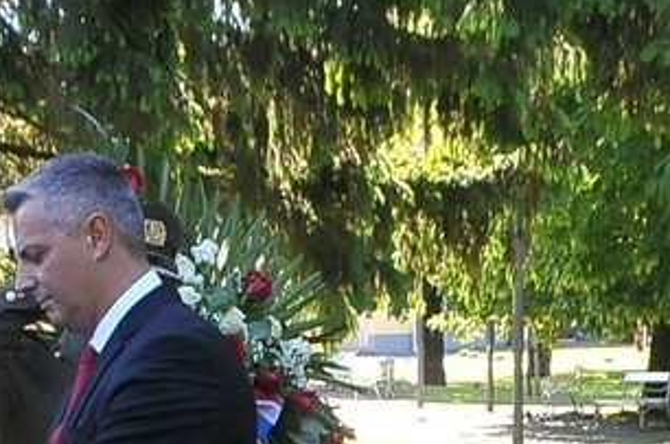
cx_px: 201
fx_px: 2564
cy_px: 781
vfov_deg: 9.5
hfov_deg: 14.8
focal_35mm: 138
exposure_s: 1/200
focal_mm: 22
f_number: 7.1
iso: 800
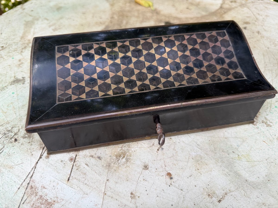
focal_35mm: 24
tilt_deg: -51.5
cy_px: 104
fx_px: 193
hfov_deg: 71.6
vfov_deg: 56.8
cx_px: 139
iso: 200
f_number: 1.78
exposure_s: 1/95
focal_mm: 6.76
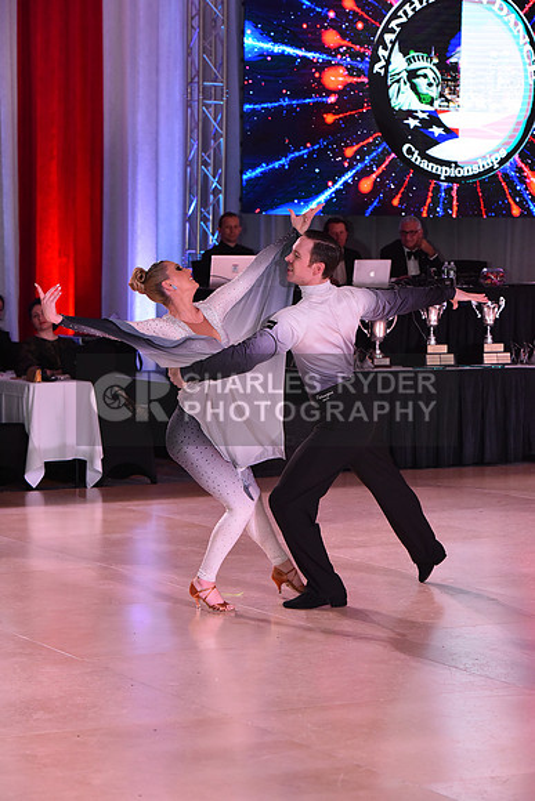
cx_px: 268
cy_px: 400
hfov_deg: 11.8
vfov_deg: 17.6
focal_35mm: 116
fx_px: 2584
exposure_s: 1/320
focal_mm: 116
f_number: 5.6
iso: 2500
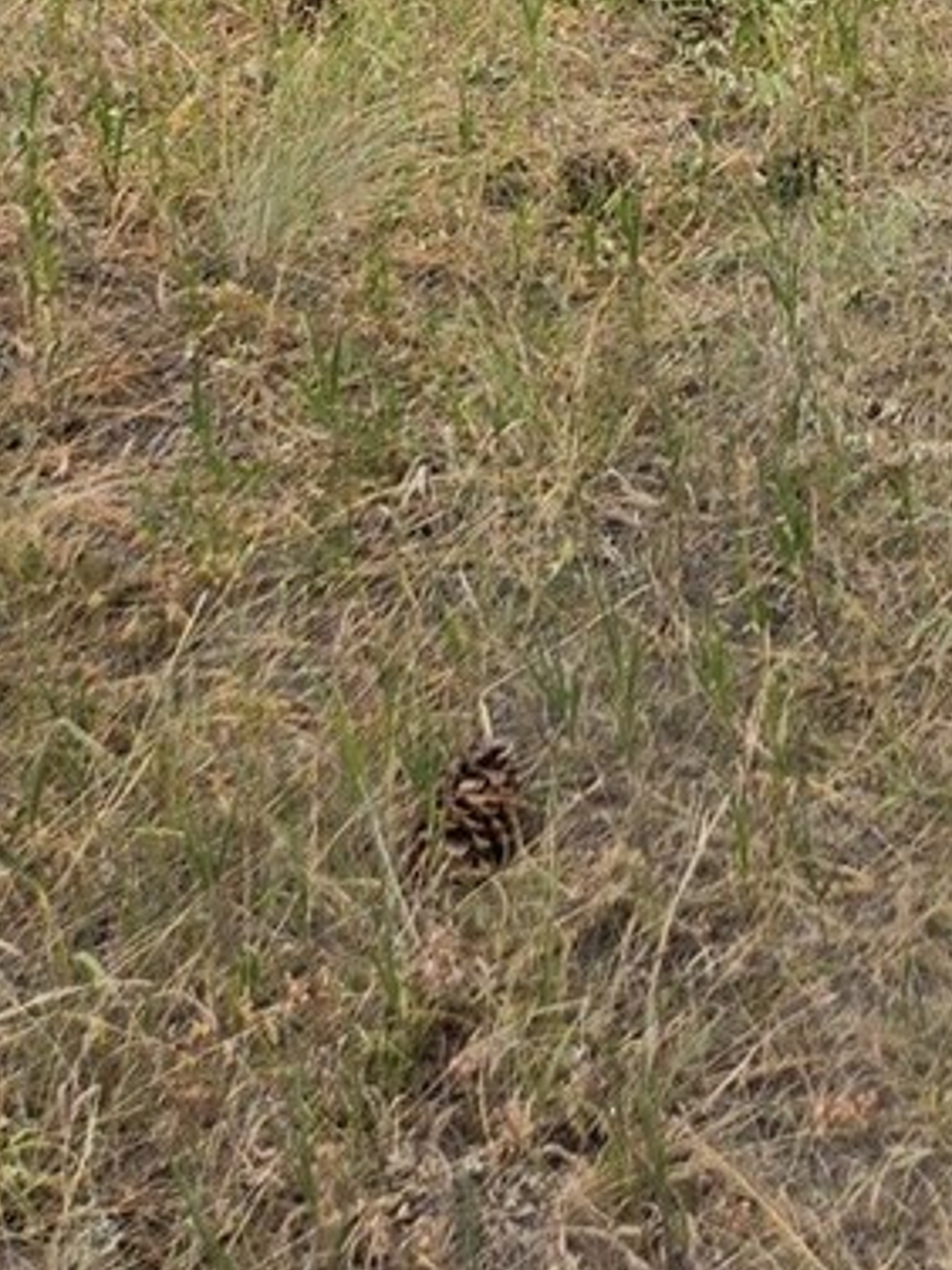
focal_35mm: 88
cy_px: -932
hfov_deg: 15.4
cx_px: 1465
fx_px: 3227
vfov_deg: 18.2
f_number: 1.8
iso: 25
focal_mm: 5.4
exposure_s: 1/475
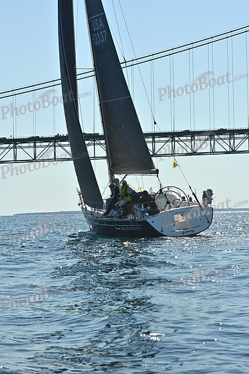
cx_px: 124
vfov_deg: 20.8
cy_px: 187
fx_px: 1016
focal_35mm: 98
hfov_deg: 14.0
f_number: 10
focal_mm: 98
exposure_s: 1/1000
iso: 320
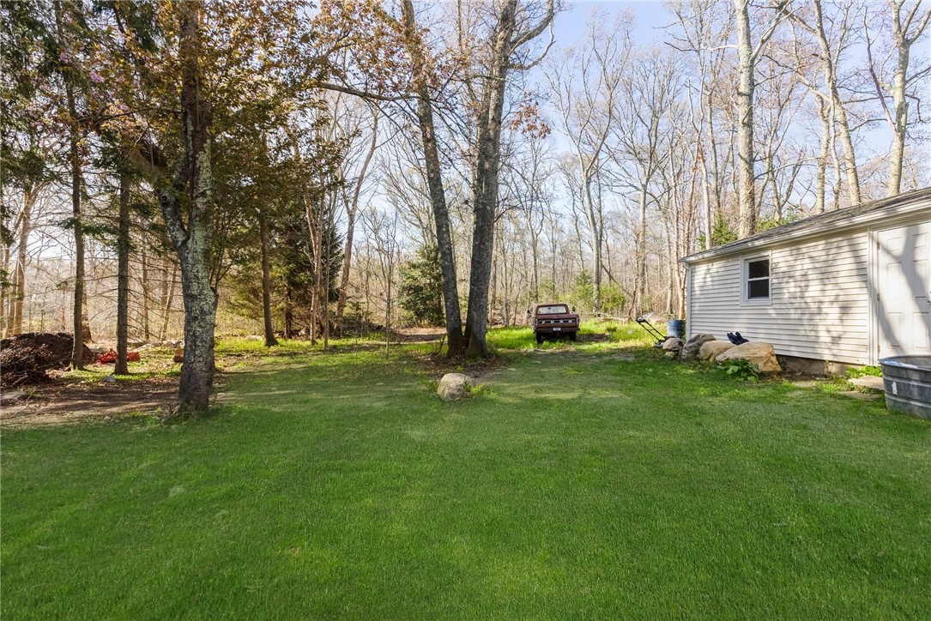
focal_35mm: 17
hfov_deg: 93.3
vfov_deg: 70.5
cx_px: 466
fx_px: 440
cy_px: 310
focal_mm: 17
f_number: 7.1
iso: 640
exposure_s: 1/1000
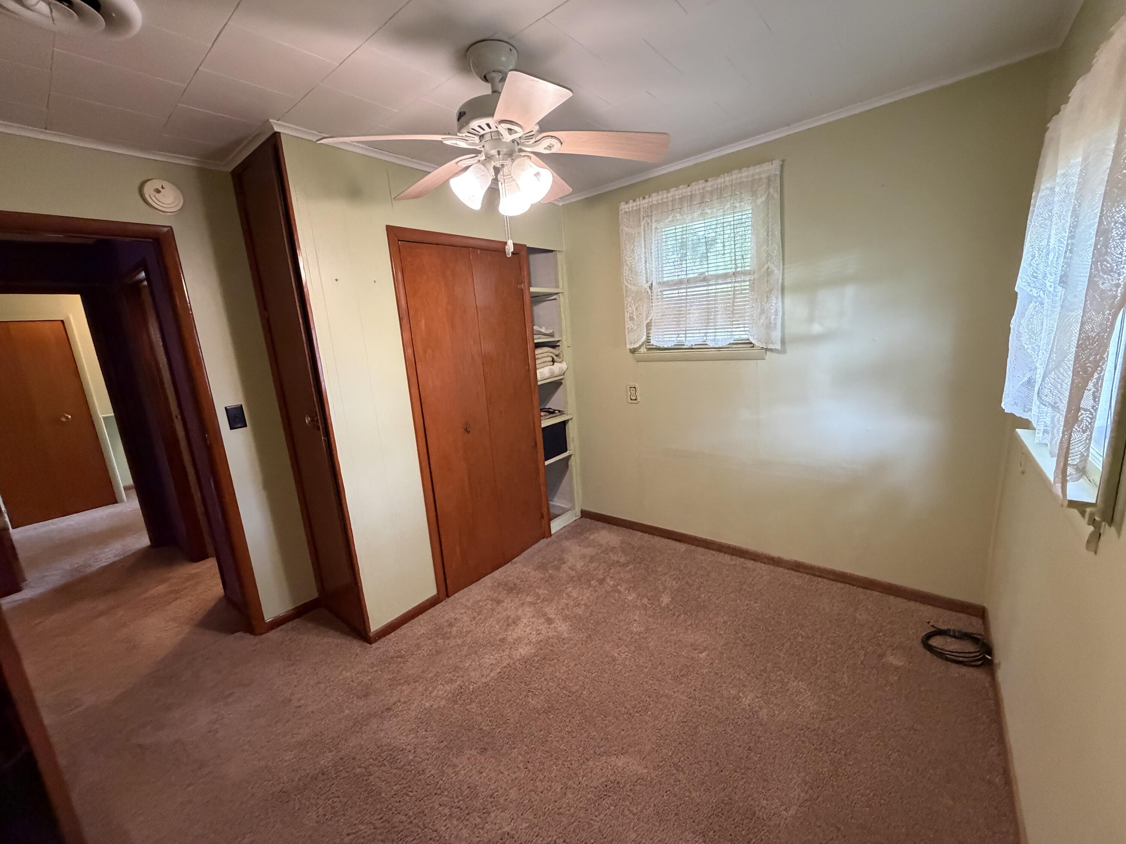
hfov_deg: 102.1
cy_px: 422
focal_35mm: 14
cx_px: 563
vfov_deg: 85.7
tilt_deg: -11.4
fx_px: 455
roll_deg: +5.2
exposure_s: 1/60
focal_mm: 2.22
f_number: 2.2
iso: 640
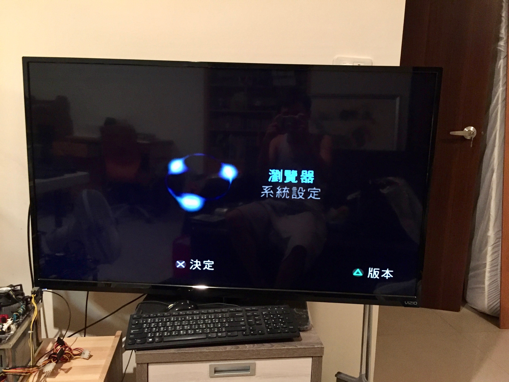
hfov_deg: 61.7
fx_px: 426
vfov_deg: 48.2
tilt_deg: -11.4
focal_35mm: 29
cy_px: 191
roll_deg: -4.0
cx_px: 254
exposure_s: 1/15
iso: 400
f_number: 2.2
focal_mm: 4.15
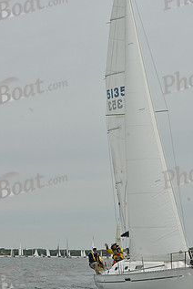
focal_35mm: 150
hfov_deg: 9.2
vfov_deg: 13.7
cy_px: 131
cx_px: 115
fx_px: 1204
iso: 320
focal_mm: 82
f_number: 14
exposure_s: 1/800
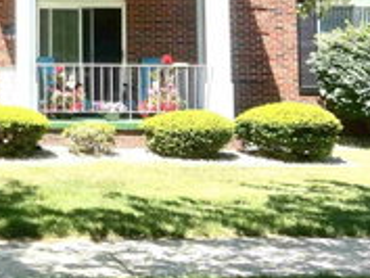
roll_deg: -0.7
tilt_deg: +6.0
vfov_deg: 19.3
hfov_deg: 23.8
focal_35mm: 75
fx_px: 802
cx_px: -65
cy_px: 33
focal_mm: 5.7
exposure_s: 1/1645
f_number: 1.5
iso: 50
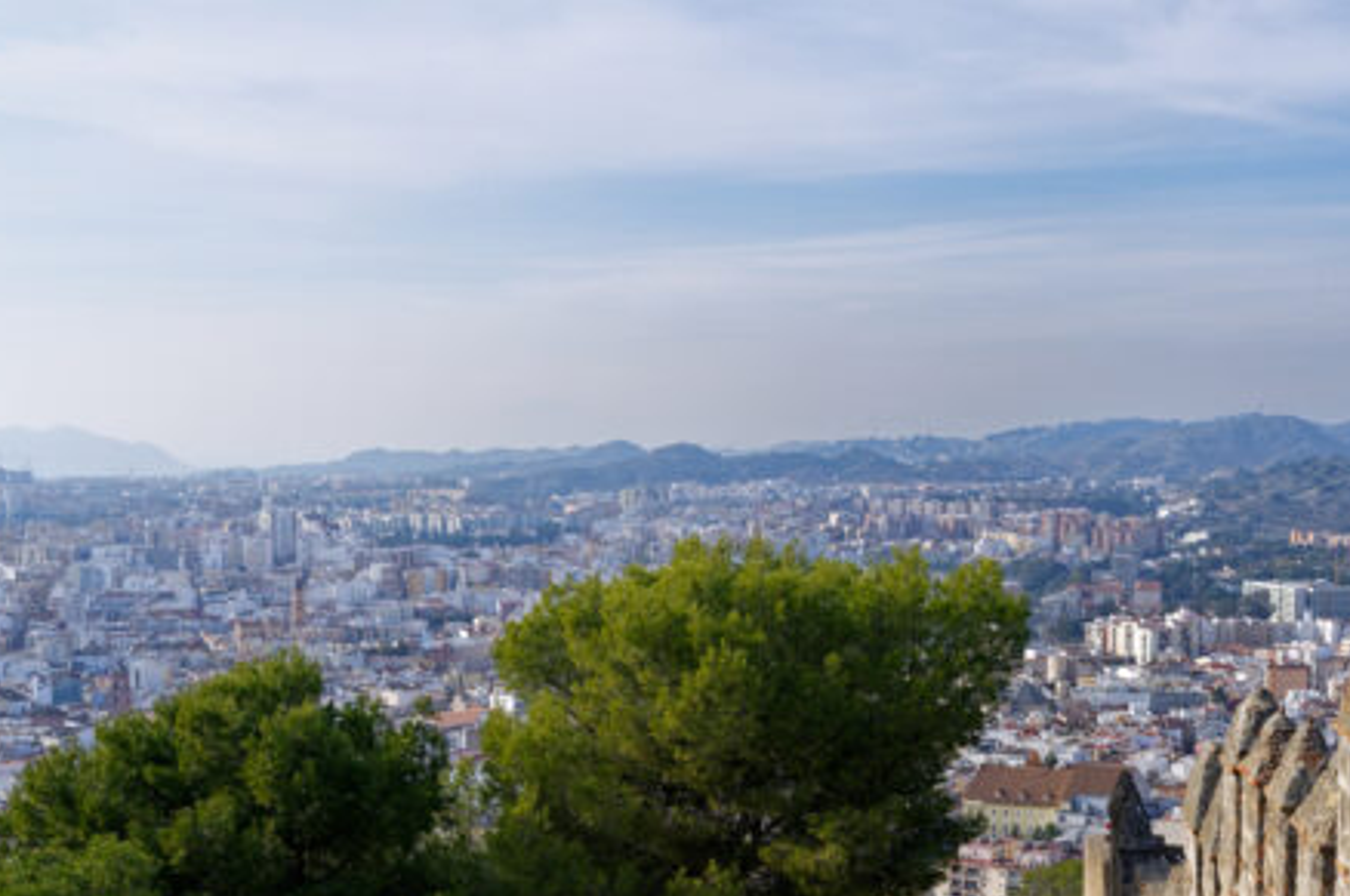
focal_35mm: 56
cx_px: 986
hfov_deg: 35.0
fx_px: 2098
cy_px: 591
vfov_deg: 24.0
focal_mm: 35
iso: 100
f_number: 14
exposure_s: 1/60
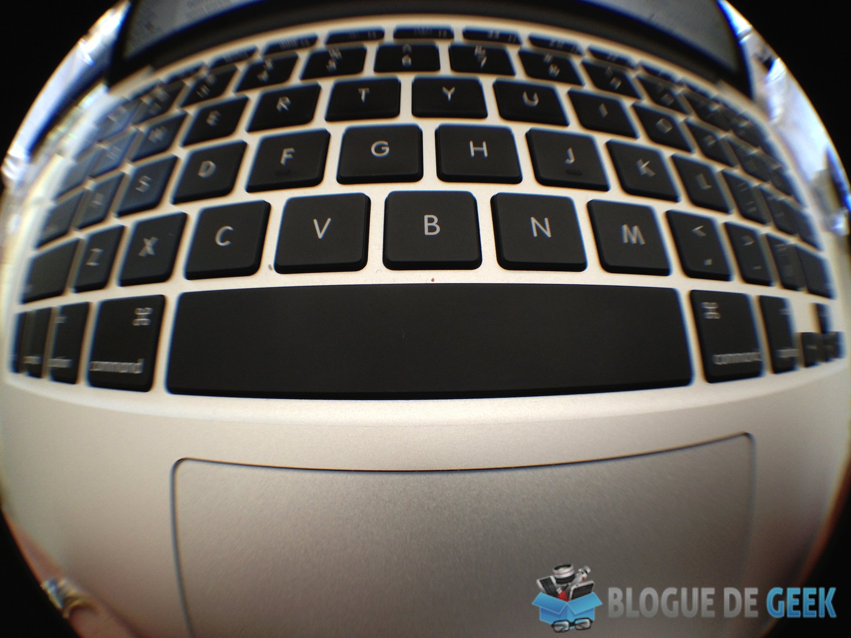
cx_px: 426
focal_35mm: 33
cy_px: 319
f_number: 2.4
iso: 80
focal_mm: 4.13
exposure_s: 1/20
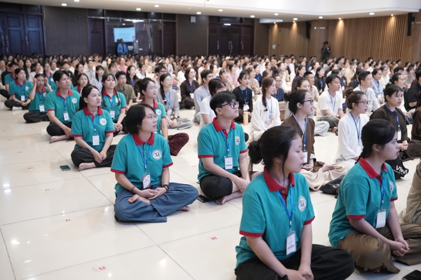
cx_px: 210
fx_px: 409
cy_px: 140
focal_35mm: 35
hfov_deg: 54.4
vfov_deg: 37.8
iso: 3200
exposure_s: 1/160
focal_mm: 35
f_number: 2.8
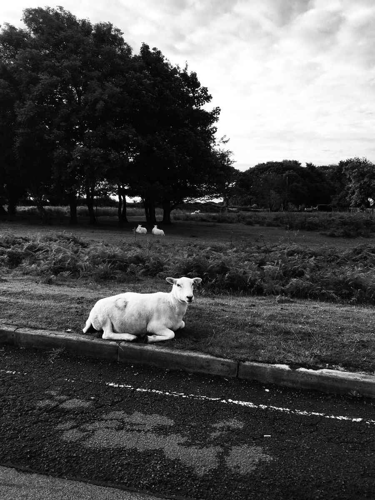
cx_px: 188
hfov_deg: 48.2
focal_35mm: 29
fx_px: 419
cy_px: 250
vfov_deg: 61.7
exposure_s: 1/574
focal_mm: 4.15
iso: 25
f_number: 2.2
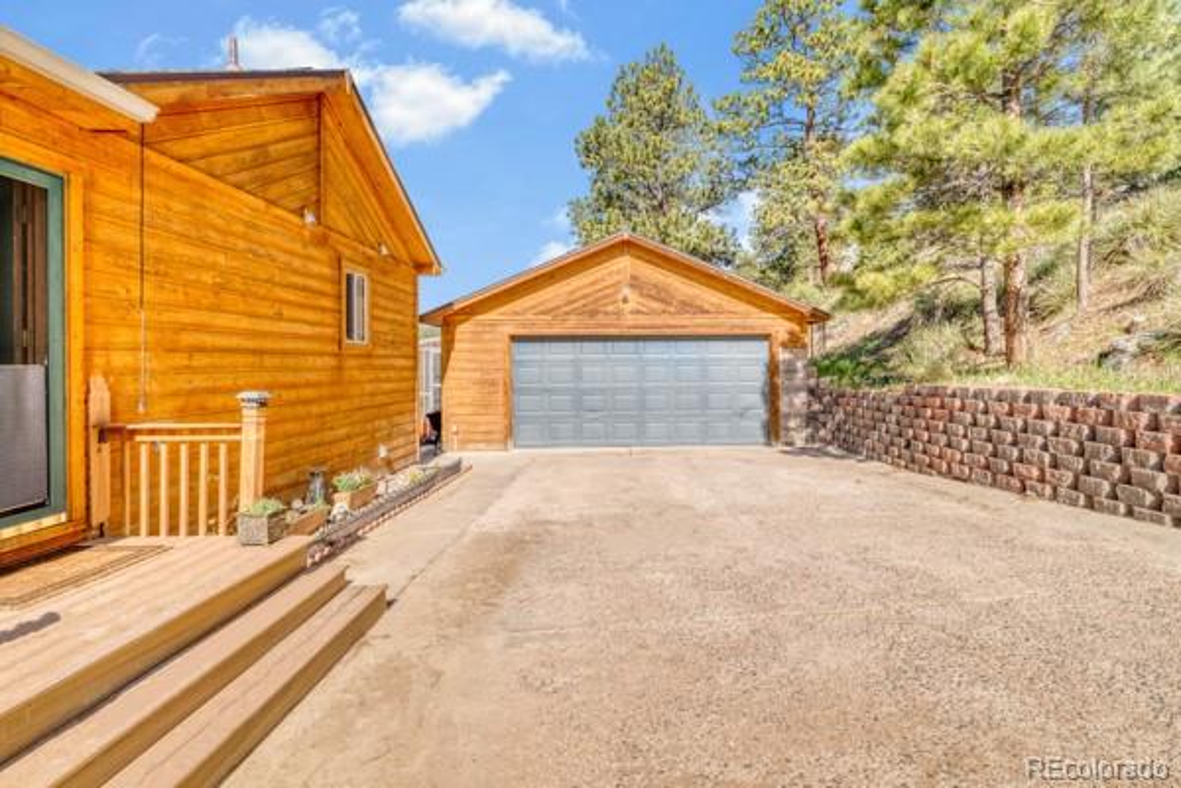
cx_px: 590
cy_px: 394
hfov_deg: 91.9
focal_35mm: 17
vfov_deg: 69.2
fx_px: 571
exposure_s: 1/50
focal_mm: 11.6
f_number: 9
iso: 200
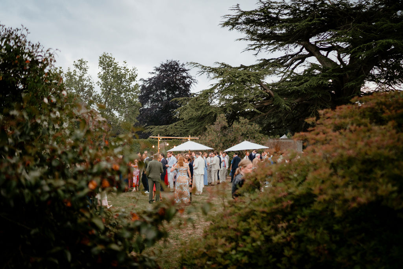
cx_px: 202
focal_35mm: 35
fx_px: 392
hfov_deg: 54.4
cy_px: 134
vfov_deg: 37.9
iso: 500
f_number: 1.4
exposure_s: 1/640
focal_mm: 35
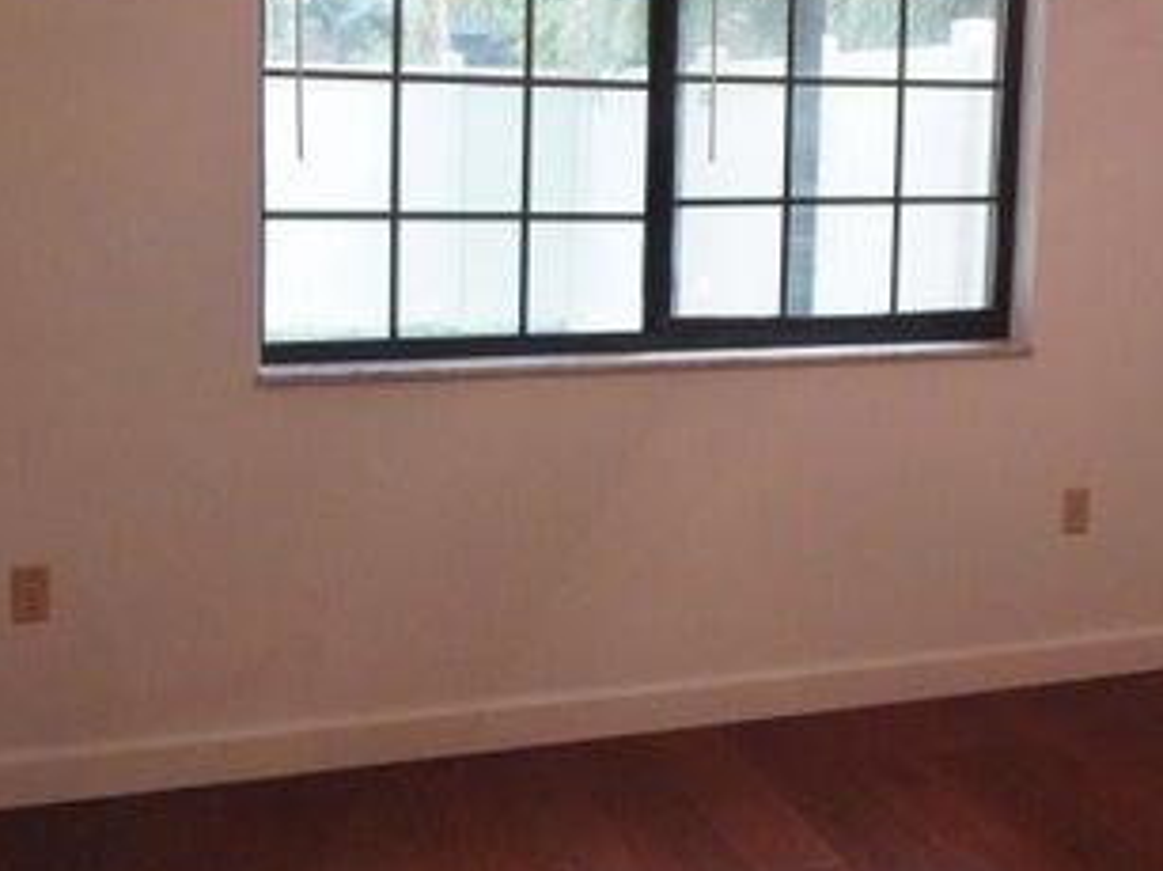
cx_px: 652
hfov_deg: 39.6
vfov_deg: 29.9
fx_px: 1612
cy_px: 246
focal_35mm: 48
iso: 360
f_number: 3
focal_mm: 4
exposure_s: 1/30
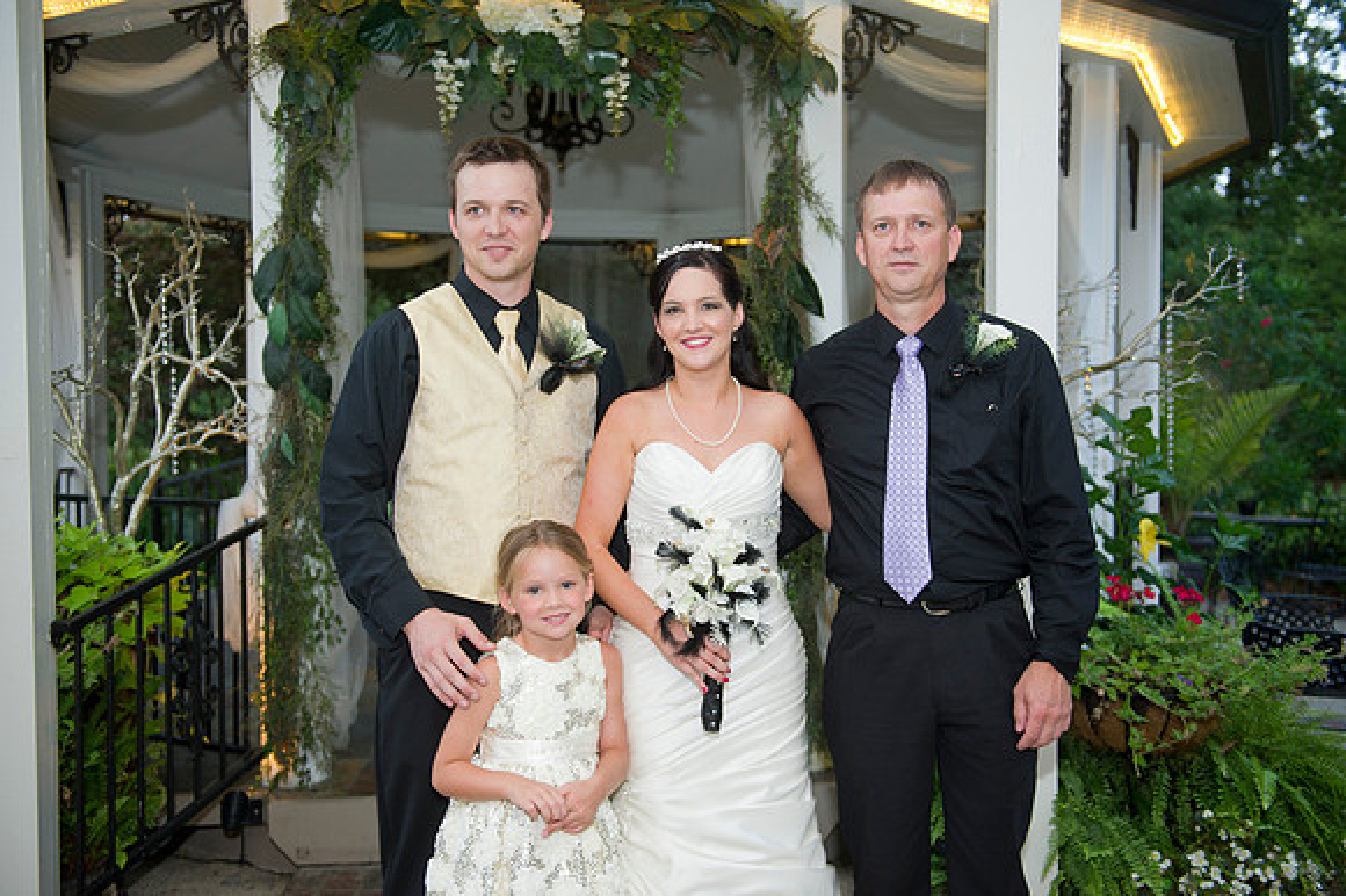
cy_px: 448
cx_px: 673
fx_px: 1308
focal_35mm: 35
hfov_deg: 54.5
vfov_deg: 37.8
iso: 800
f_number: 2.8
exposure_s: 1/125
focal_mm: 35
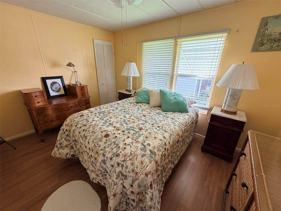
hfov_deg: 102.1
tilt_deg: -18.6
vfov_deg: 85.7
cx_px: 140
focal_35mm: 14
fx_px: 114
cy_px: 106
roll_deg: -1.5
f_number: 2.2
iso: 200
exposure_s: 1/121
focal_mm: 2.22
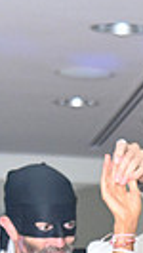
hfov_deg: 5.5
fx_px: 1480
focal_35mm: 220
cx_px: 125
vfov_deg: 9.2
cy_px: 508
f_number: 5
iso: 5000
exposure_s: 1/200
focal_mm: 48
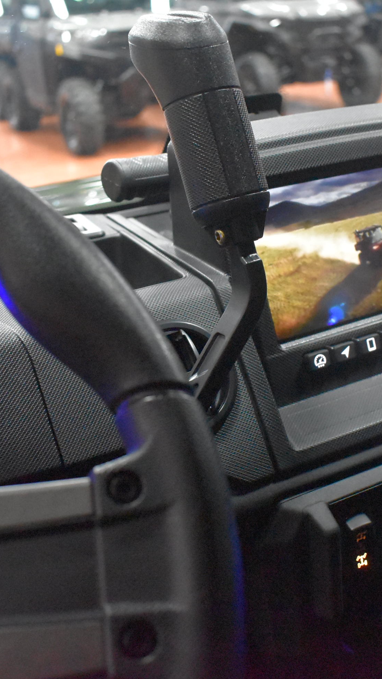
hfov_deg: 27.6
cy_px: 336
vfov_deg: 47.4
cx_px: 233
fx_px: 774
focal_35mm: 43
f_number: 3.5
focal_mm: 18
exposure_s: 1/125
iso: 8000
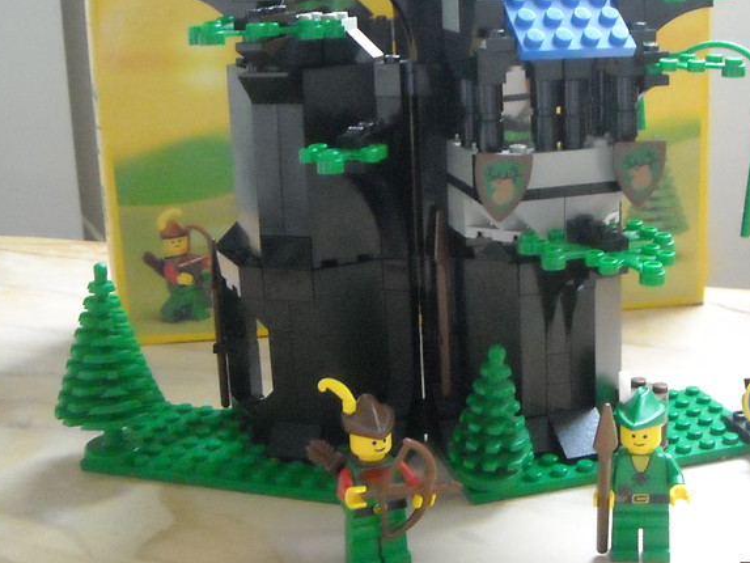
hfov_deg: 34.5
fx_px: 1192
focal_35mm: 55
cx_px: 510
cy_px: 230
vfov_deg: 26.5
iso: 800
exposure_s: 1/17
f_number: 2.8
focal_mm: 5.7
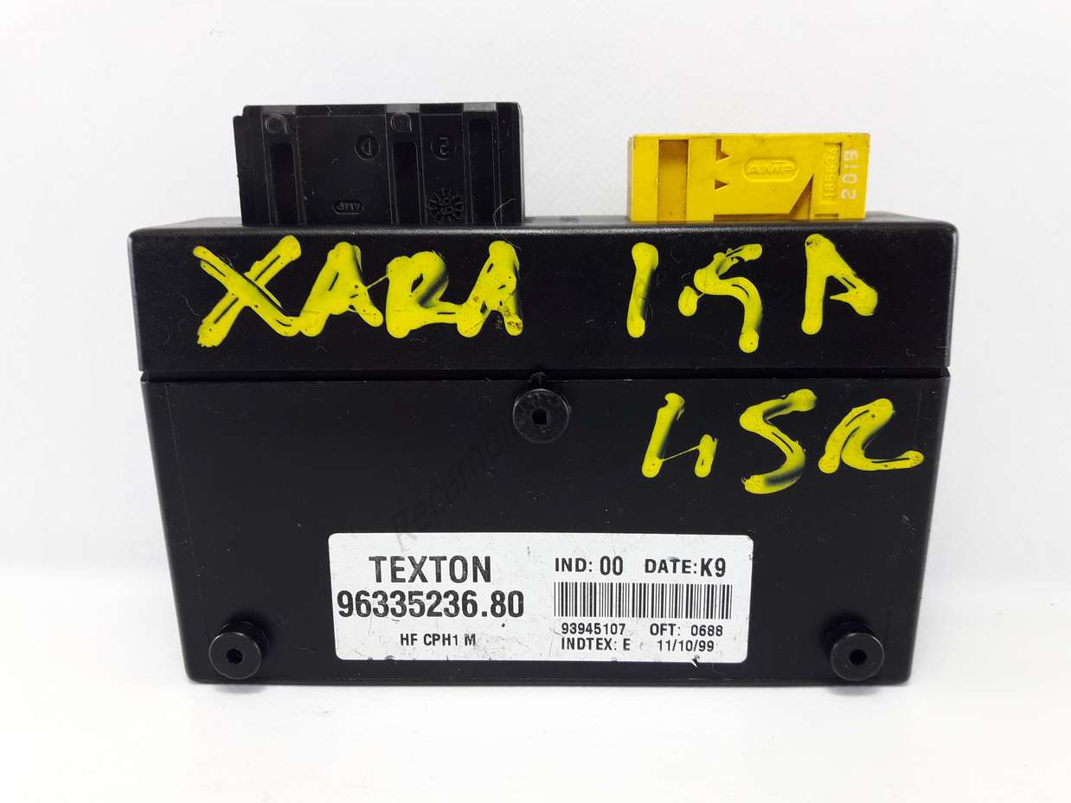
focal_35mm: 28
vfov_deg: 49.7
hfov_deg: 63.5
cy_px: 402
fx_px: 866
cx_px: 536
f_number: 1.9
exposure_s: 1/33
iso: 50
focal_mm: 3.7
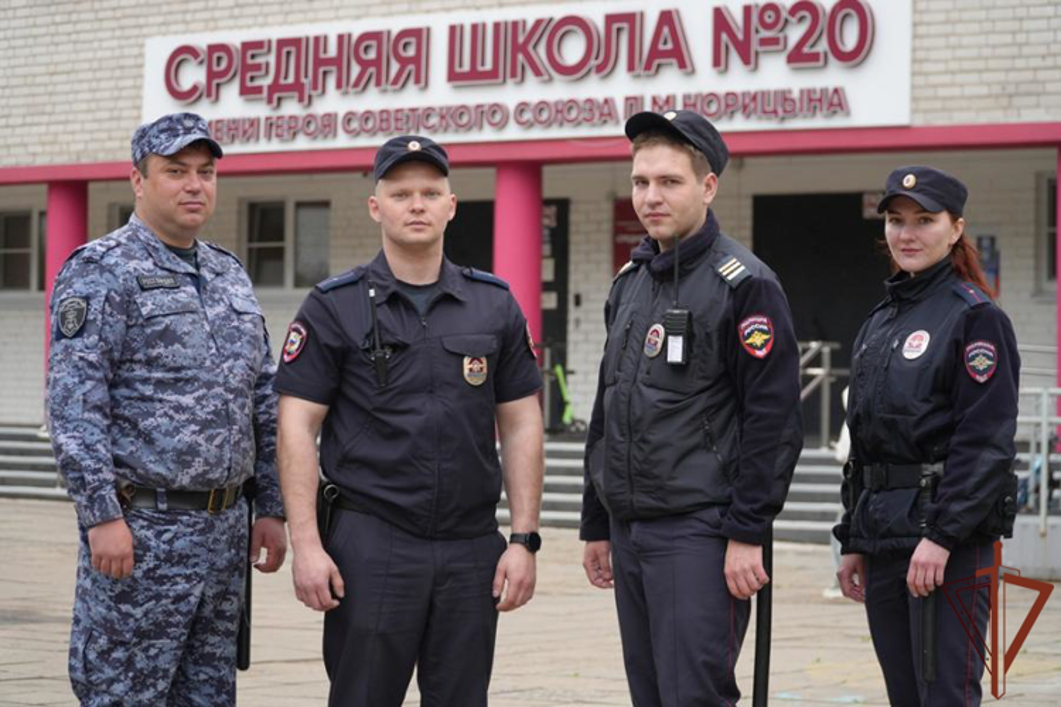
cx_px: 530
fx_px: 3006
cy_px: 354
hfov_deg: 20.0
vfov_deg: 13.4
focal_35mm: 102
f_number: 4
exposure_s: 1/160
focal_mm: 68
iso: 160
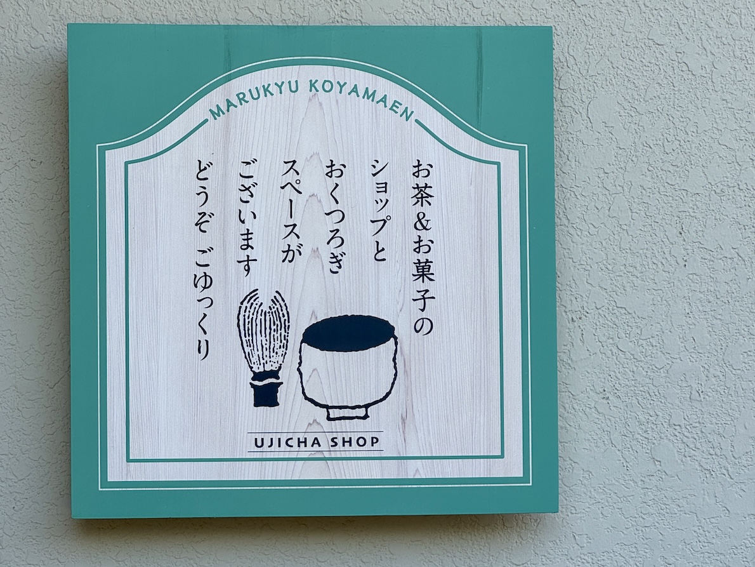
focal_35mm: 77
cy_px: 284
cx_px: 378
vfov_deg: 19.1
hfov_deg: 25.3
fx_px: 1680
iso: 25
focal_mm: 9
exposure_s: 1/147
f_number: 2.8
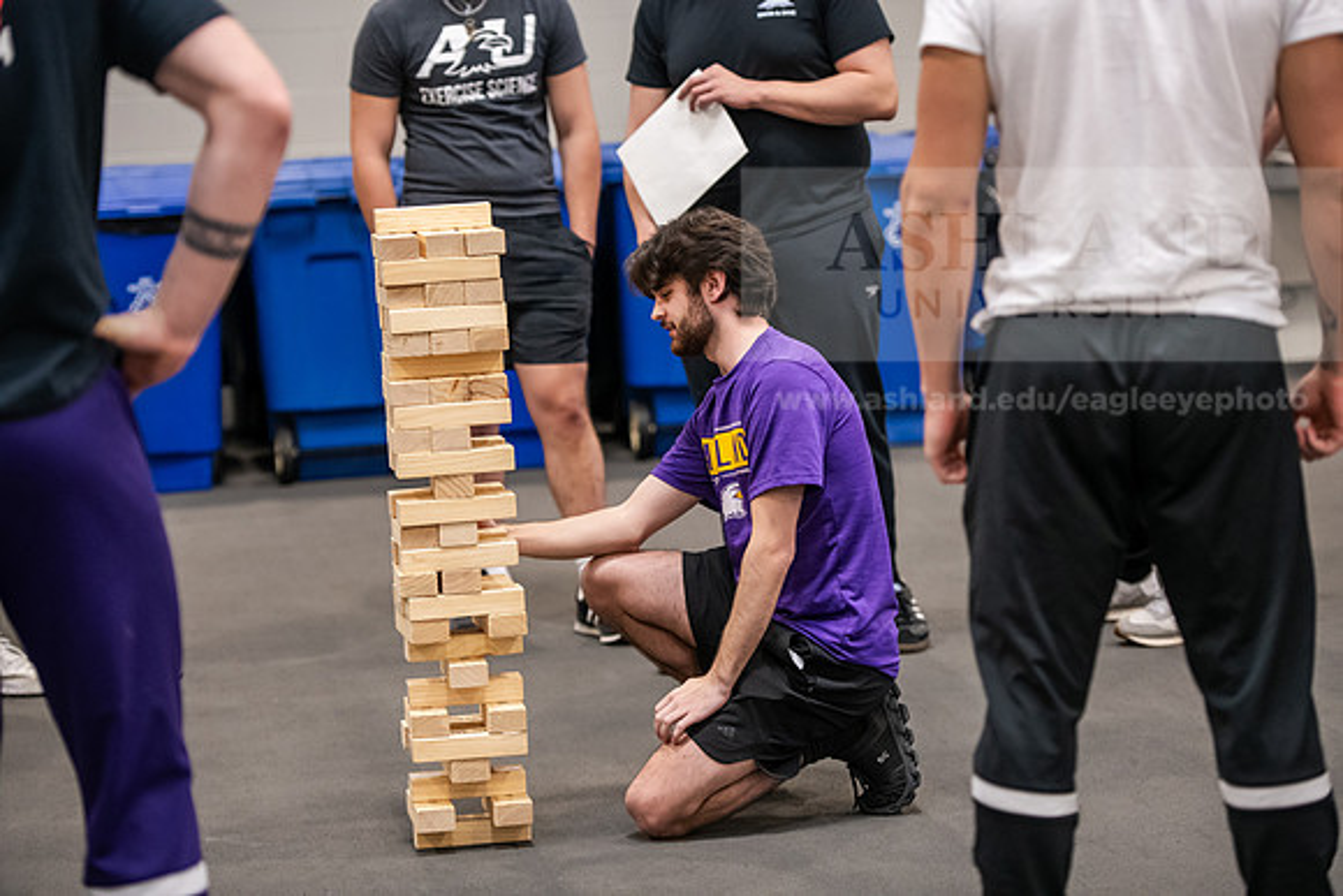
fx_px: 3806
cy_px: 448
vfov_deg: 13.4
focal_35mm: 102
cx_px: 672
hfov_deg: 20.0
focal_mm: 102
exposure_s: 1/200
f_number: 2.8
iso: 2500
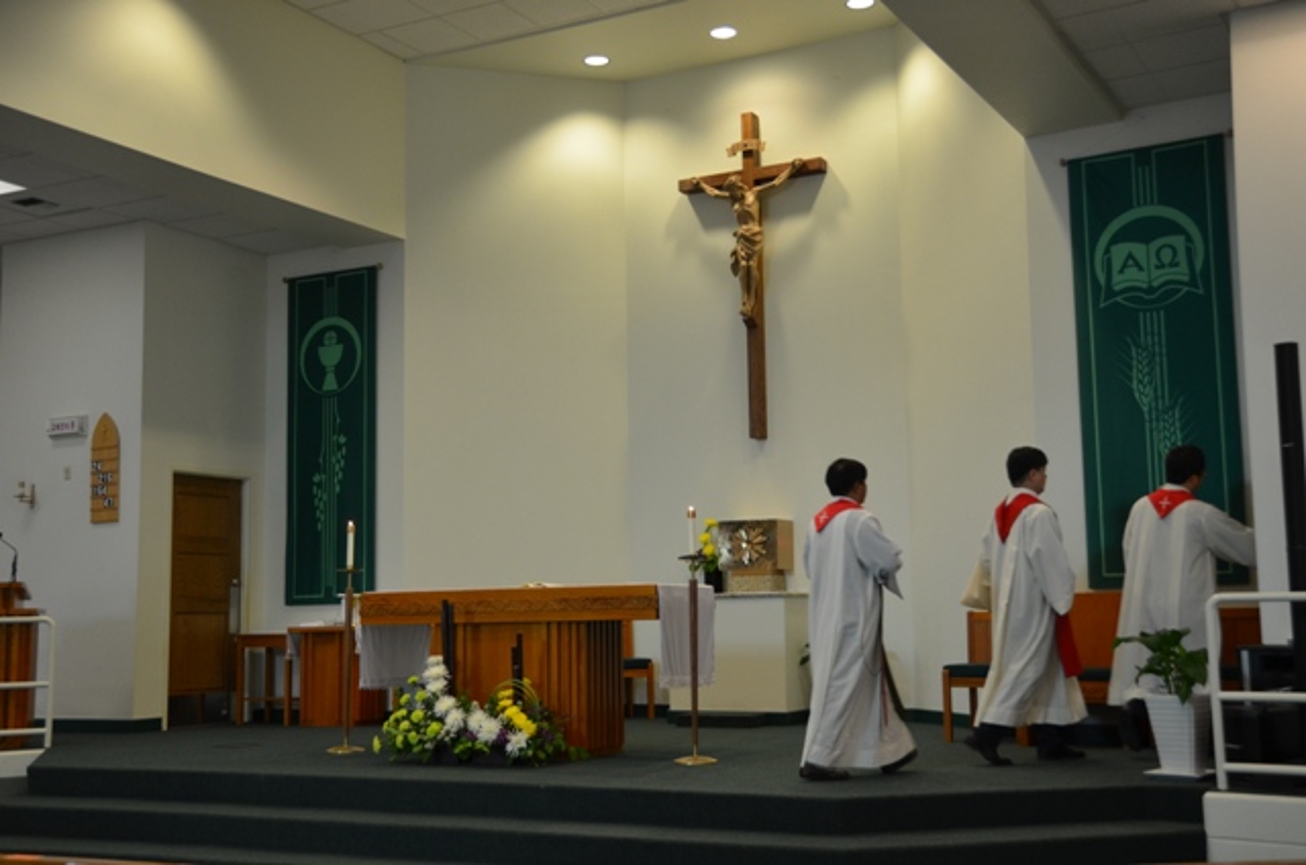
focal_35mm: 42
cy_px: 432
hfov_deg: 46.5
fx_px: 1521
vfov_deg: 31.8
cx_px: 653
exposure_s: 1/60
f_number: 4
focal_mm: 28
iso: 720
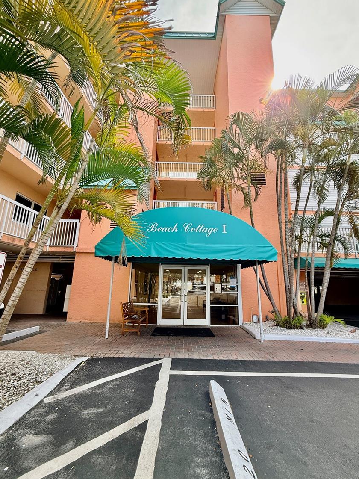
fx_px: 207
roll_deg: -1.7
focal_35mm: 15
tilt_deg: +13.5
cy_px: 240
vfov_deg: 98.2
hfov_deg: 81.7
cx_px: 185
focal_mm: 2.22
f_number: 2.2
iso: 64
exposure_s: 1/312
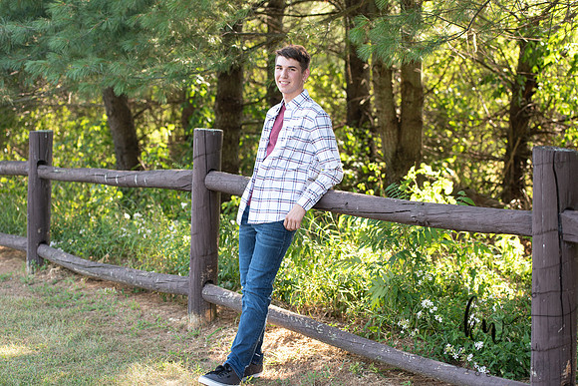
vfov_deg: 19.5
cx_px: 289
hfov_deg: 28.8
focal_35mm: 70
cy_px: 193
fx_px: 1124
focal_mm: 70
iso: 400
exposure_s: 1/250
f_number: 3.2
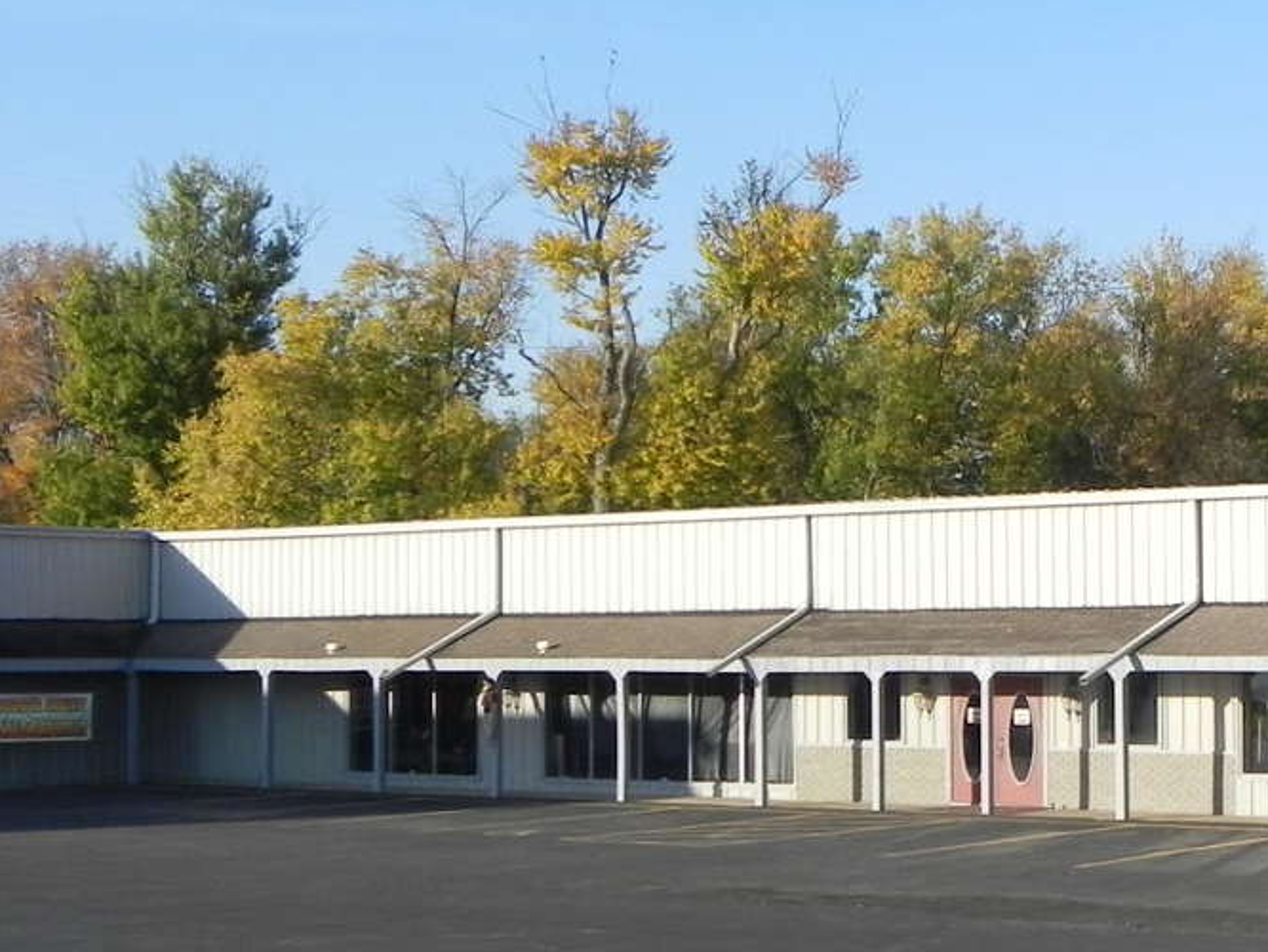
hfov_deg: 23.6
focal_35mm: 80
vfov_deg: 18.4
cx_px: 1184
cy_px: 640
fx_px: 2931
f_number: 6.3
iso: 160
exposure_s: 1/350
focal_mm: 6.6
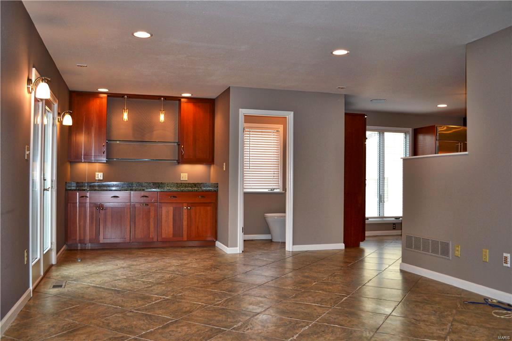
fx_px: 469
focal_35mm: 33
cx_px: 256
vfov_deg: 40.0
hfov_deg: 57.2
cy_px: 170
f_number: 4
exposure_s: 1/80
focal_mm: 22
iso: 400
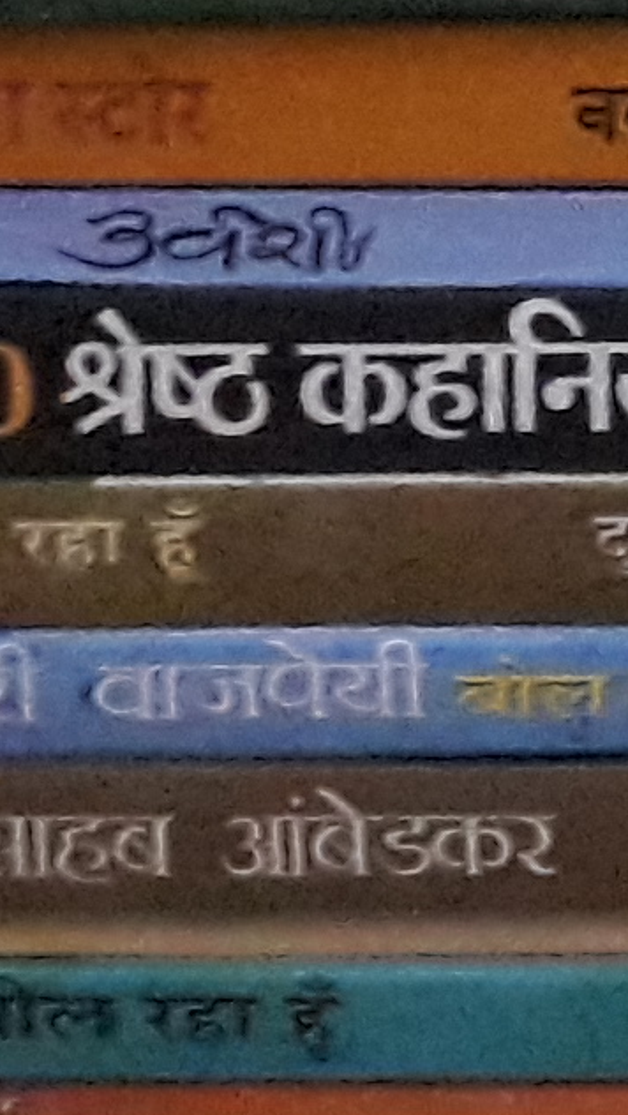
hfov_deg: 5.0
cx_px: 3239
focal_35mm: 192
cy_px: -390
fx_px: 5678
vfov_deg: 10.9
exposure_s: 1/17
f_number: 1.9
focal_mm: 3.6
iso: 800
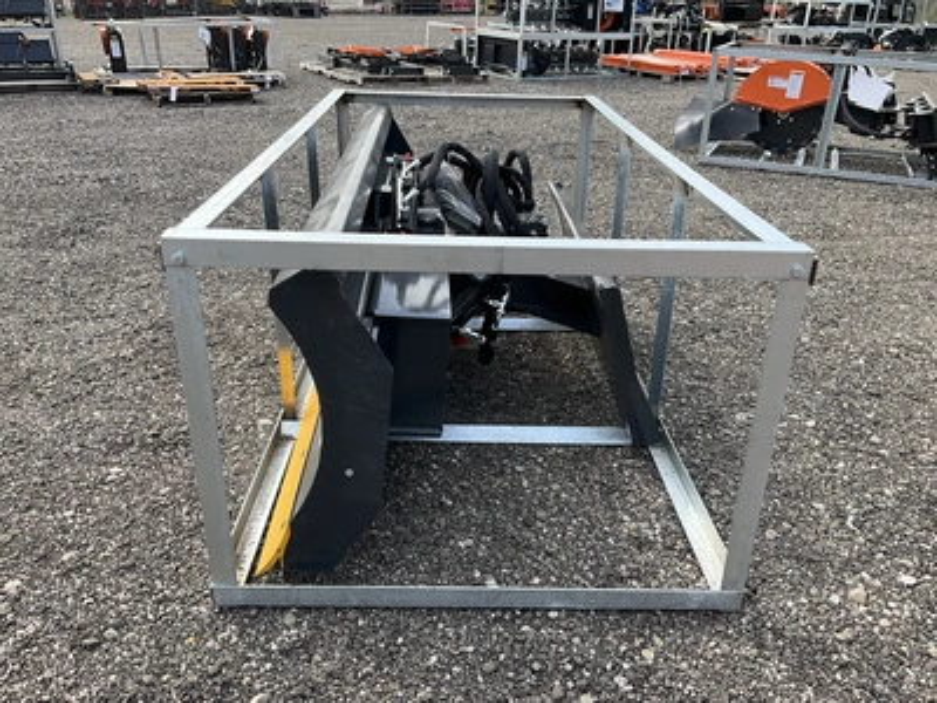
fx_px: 785
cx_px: 468
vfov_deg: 48.2
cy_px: 352
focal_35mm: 29
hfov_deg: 61.7
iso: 25
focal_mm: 3
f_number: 1.8
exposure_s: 1/461
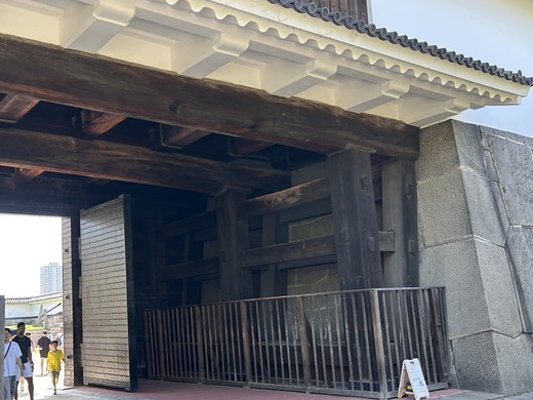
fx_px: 601
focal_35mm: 39
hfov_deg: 47.1
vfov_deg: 36.7
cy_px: 231
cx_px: 177
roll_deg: +3.9
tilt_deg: +8.3
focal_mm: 5.7
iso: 50
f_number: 1.5
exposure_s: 1/290
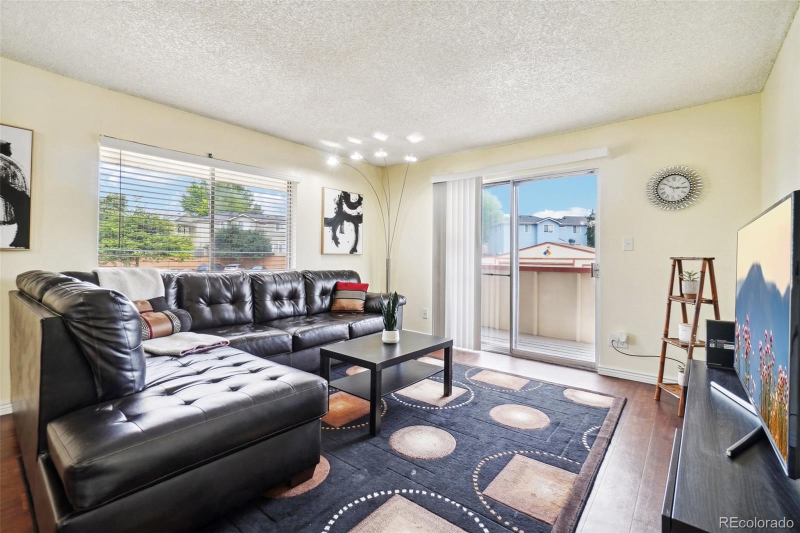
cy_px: 266
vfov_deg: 77.3
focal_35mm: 15
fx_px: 333
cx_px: 400
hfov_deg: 100.4
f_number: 8
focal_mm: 10
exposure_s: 1/25
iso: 400
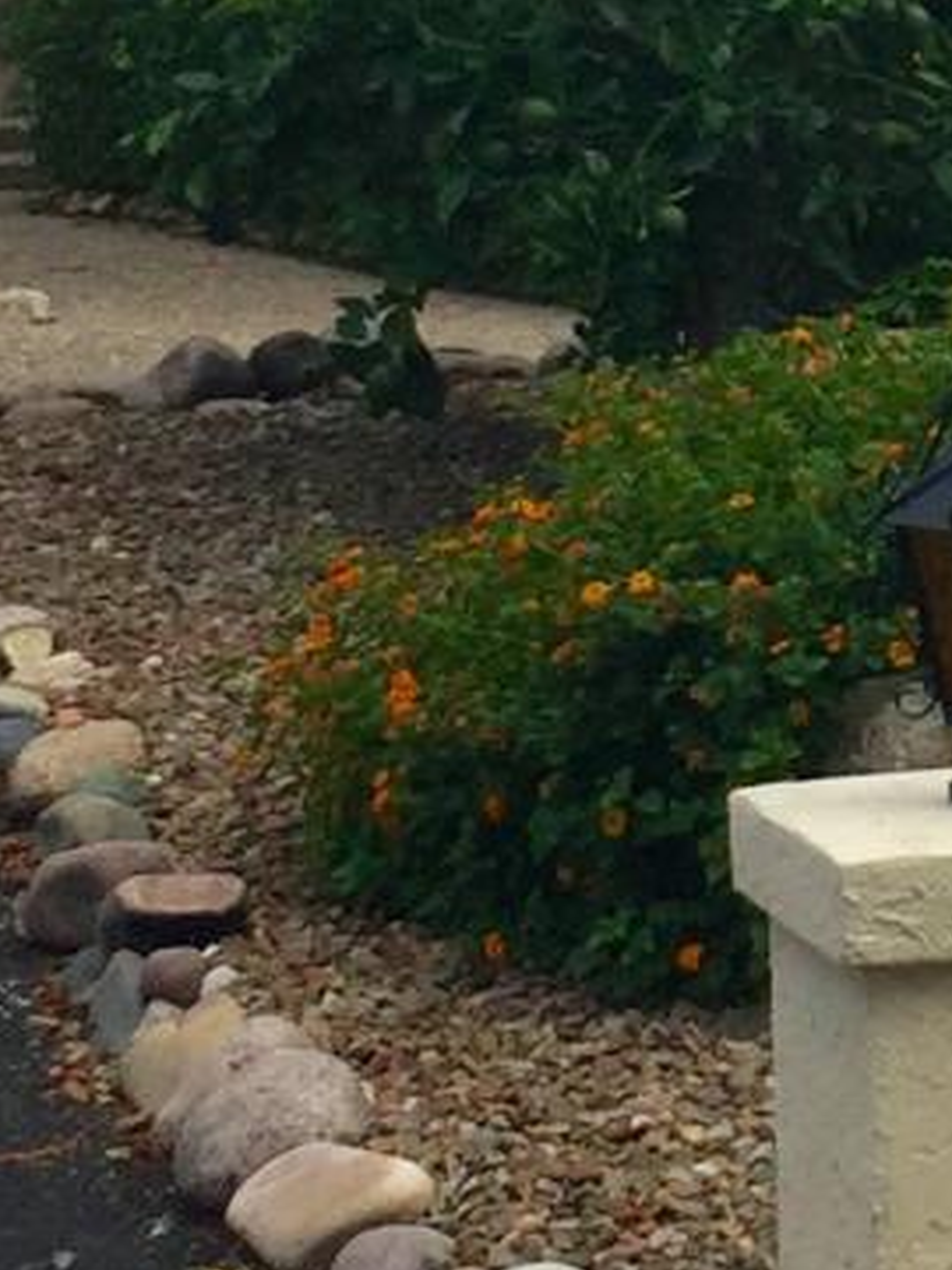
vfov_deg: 12.2
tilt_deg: -3.5
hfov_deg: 9.0
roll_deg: +0.8
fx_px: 5904
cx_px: 1368
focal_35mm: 161
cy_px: 78
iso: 32
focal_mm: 4.15
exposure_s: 1/2475
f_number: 2.2
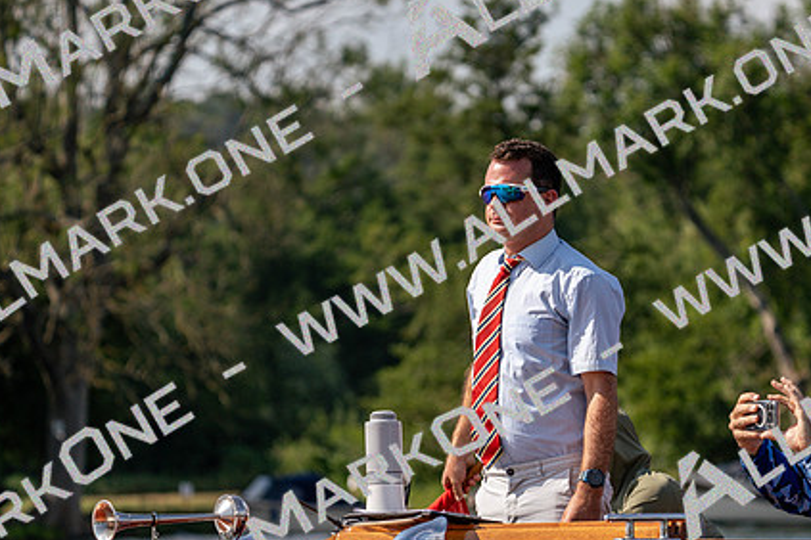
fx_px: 6172
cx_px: 514
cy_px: 361
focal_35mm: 274
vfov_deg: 5.0
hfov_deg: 7.5
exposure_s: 1/1600
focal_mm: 200
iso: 200
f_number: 5.6
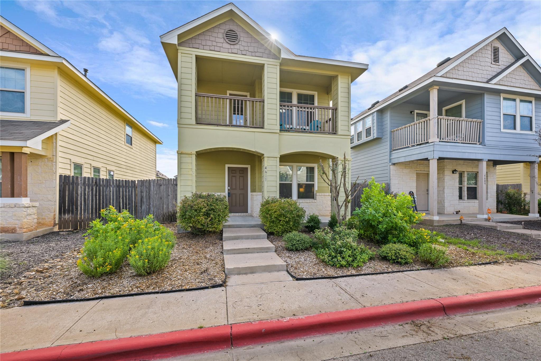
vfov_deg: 81.2
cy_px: 180
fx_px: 210
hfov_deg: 104.3
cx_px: 270
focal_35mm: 14
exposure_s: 1/800
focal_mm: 14
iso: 400
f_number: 8
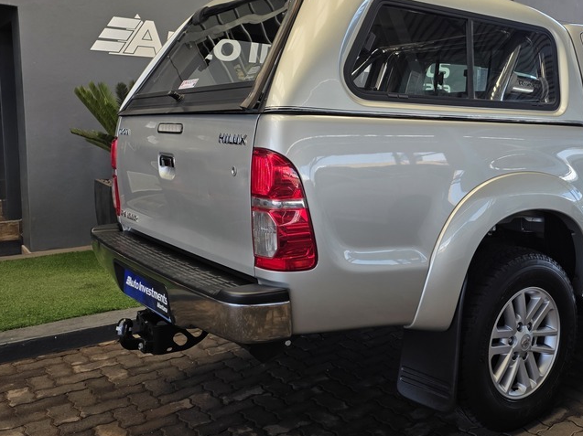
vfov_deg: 38.5
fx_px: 623
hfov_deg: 48.3
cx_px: 434
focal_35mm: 37
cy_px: 179
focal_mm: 6.25
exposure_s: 1/359
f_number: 1.7
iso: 32
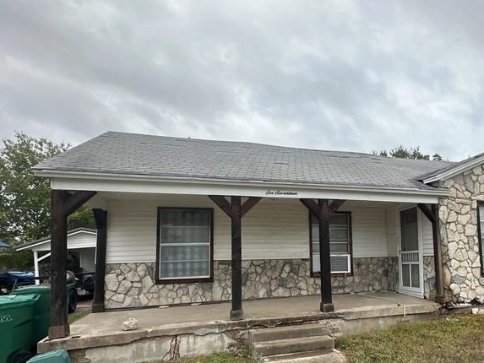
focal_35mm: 25
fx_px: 350
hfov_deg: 66.9
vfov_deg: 54.4
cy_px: 223
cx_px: 334
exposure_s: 1/988
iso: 50
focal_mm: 2.22
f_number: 2.2
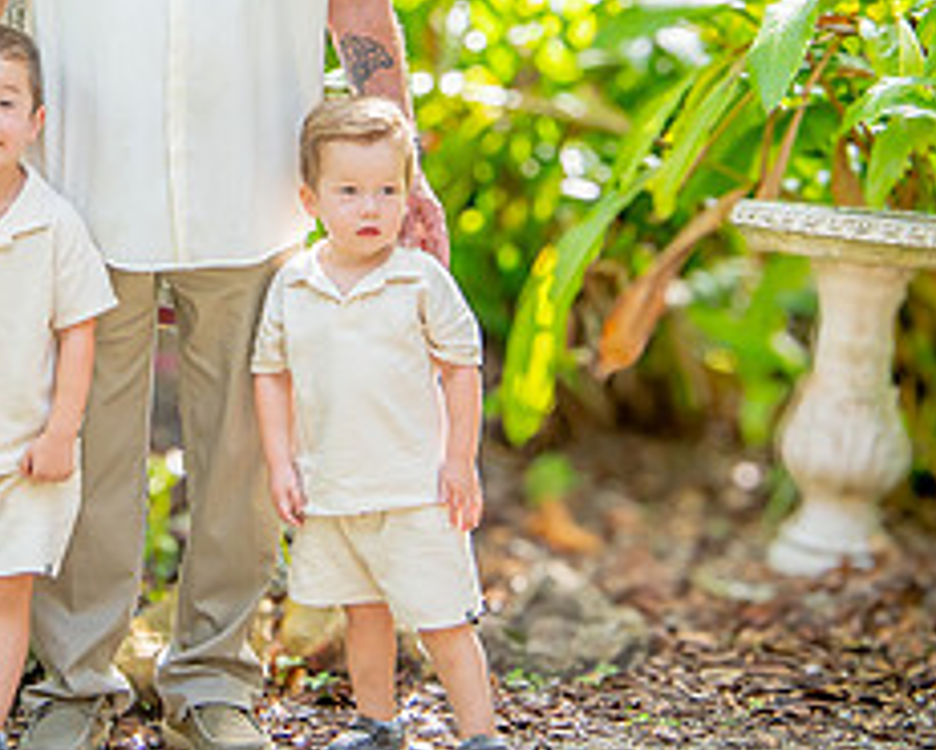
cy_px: 15
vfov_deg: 11.8
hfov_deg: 14.7
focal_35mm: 130
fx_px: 3603
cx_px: 111
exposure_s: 1/250
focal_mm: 52
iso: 400
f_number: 4
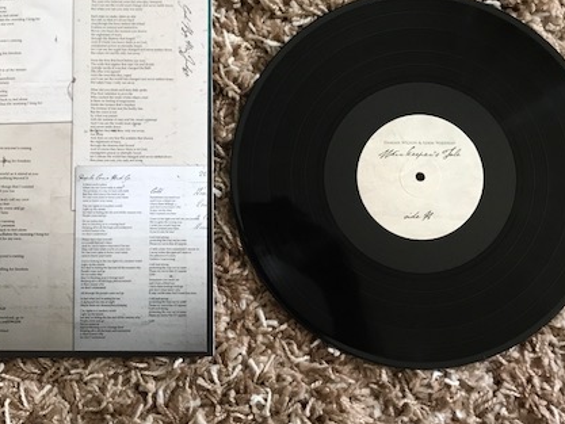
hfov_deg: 43.4
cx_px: 202
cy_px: 168
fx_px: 702
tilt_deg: -86.4
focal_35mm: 43
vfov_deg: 33.5
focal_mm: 3.99
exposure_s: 1/17
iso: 50
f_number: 1.8
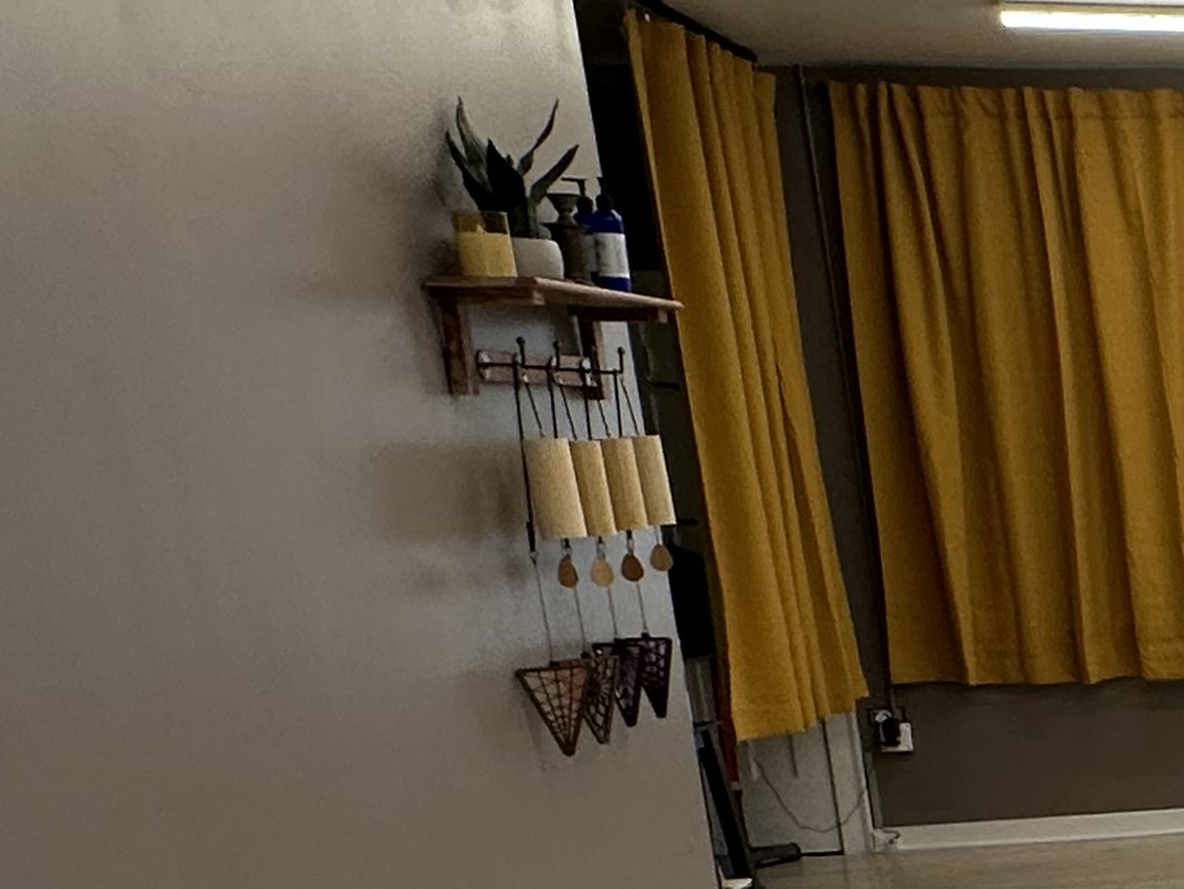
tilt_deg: -11.7
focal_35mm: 62
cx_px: 2018
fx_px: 2121
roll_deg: +1.6
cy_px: 886
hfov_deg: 22.1
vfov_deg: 22.7
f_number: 2.2
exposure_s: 1/120
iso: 80
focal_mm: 2.22
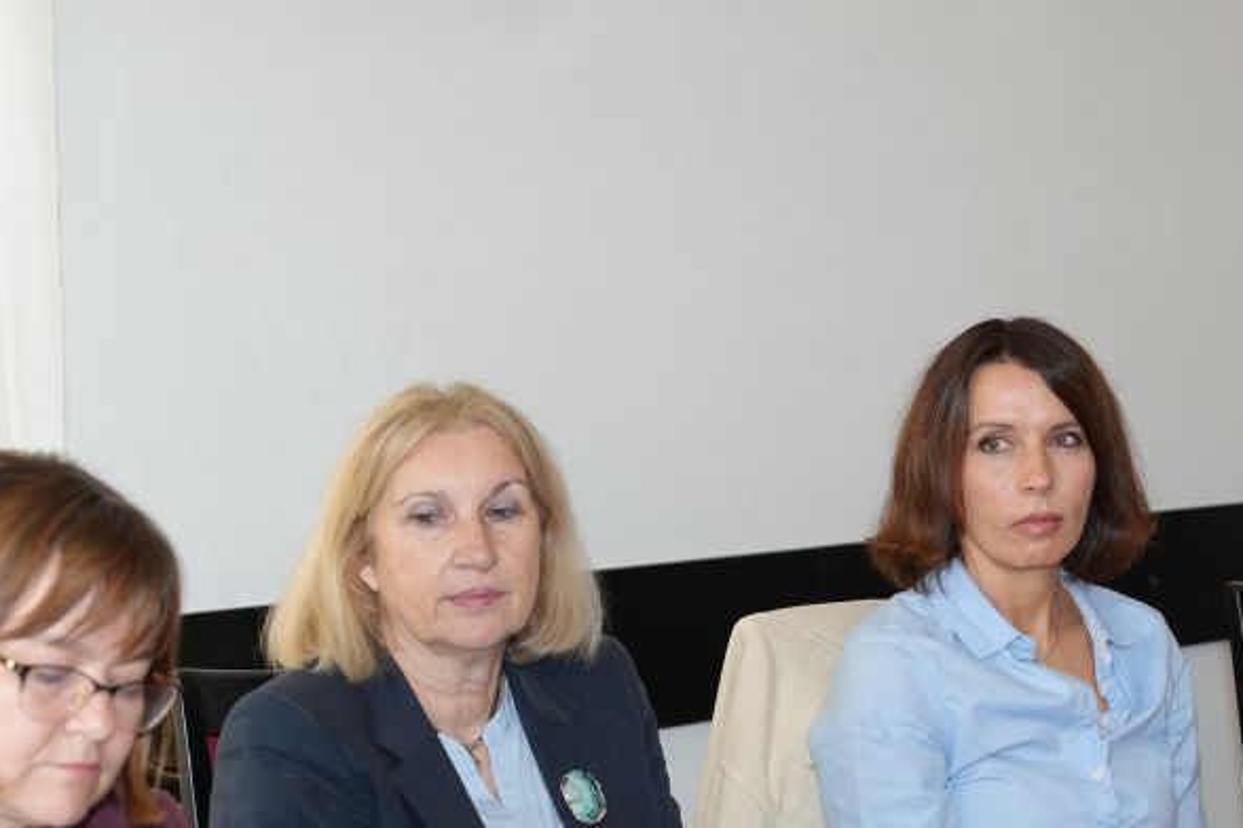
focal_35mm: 94
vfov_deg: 14.5
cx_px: 810
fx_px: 3245
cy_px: 552
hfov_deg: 21.6
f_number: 4
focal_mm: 54
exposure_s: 1/160
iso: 1000
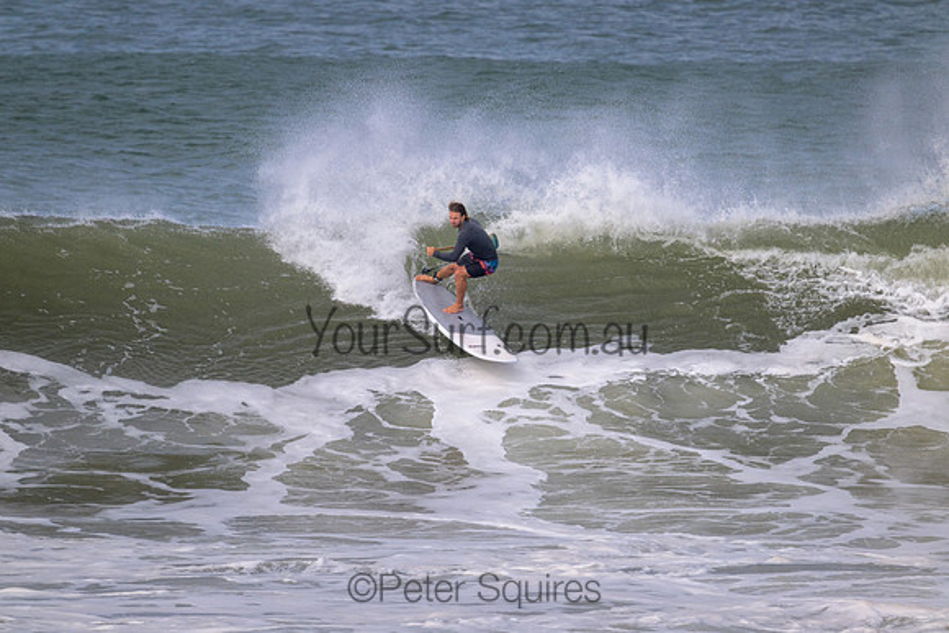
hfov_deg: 2.6
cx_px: 474
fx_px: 21093
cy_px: 316
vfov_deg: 1.7
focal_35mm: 800
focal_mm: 800
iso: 1000
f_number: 11
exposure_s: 1/2000
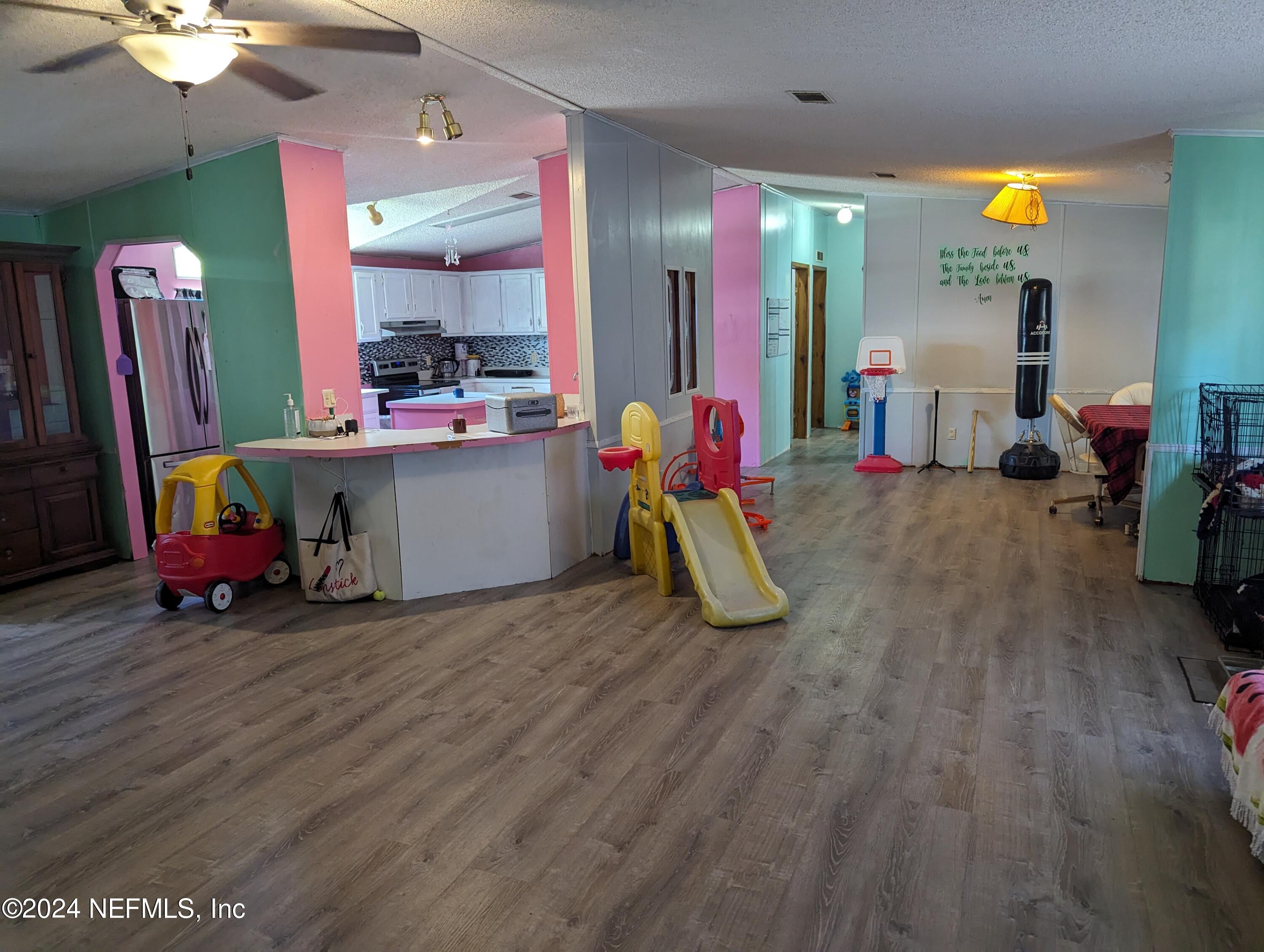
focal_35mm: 24
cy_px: 476
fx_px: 877
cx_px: 632
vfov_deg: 56.9
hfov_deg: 71.5
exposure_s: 1/120
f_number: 1.85
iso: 860
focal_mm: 6.81
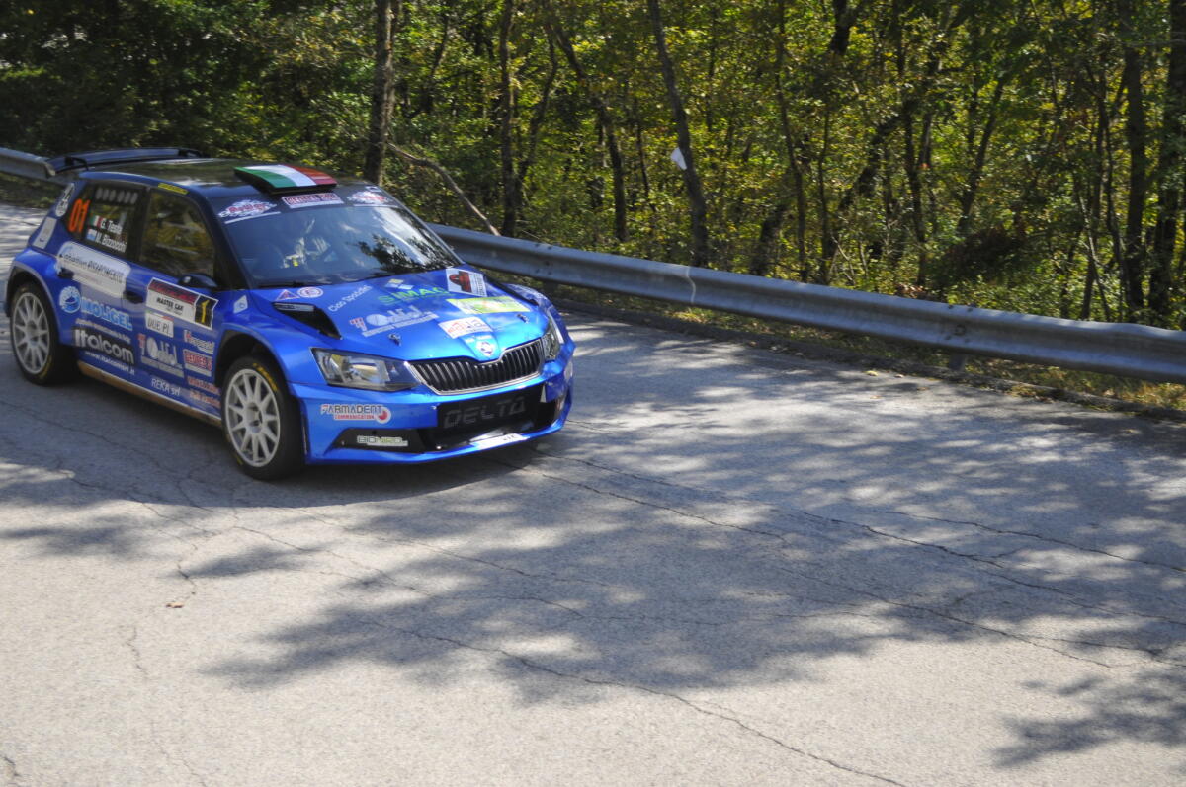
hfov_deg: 38.9
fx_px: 1678
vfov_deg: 26.4
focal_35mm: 51
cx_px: 593
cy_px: 394
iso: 400
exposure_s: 1/1250
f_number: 5
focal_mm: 34
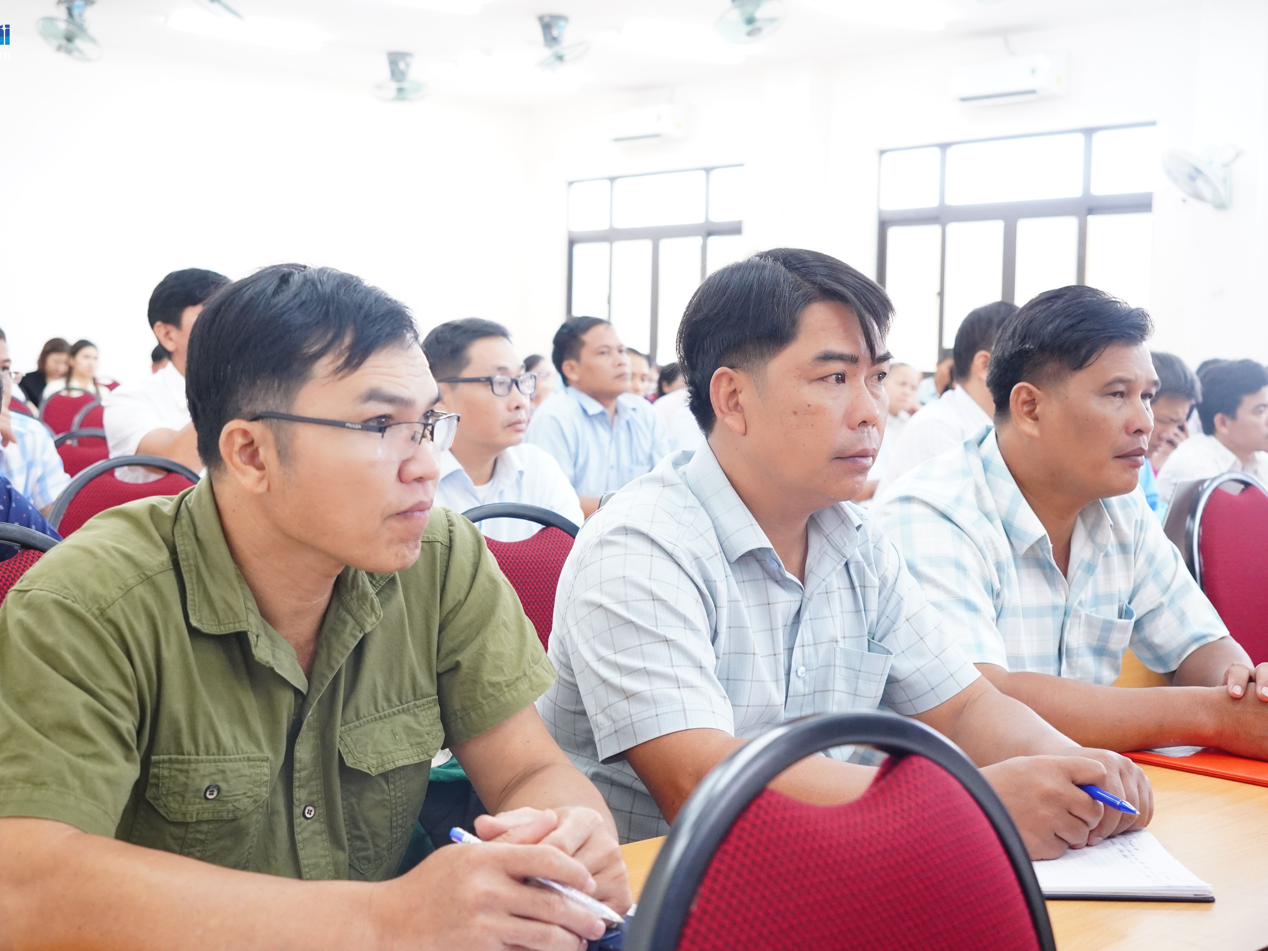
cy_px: 479
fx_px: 1638
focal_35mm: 45
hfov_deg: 42.3
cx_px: 586
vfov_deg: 32.4
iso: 2000
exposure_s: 1/160
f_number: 3.5
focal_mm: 27.1
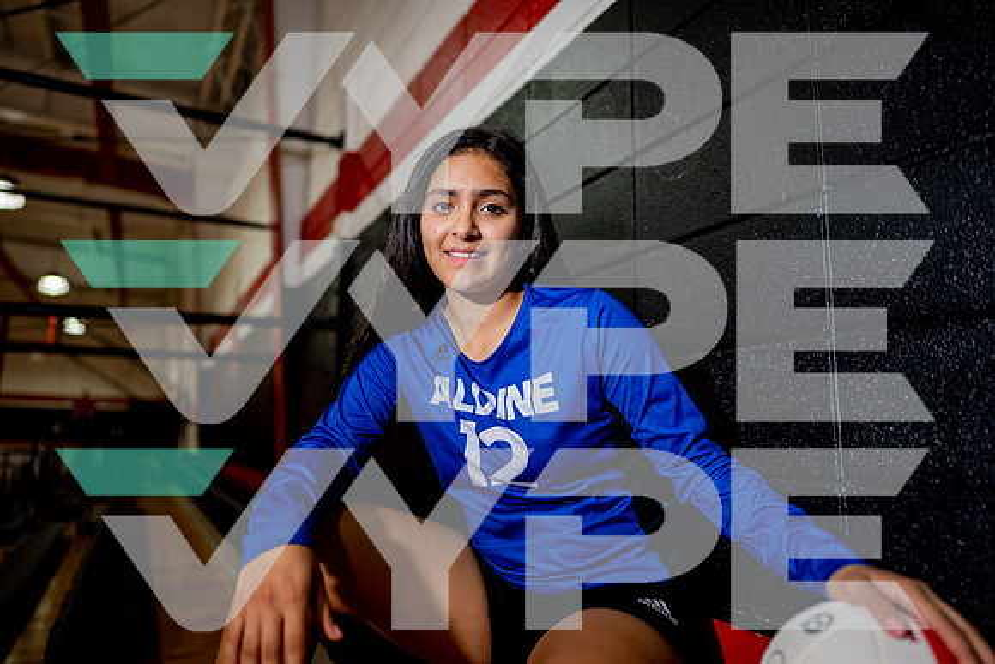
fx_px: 663
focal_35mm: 24
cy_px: 332
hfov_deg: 73.7
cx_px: 498
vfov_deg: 53.2
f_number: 1.4
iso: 200
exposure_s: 1/800
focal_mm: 24
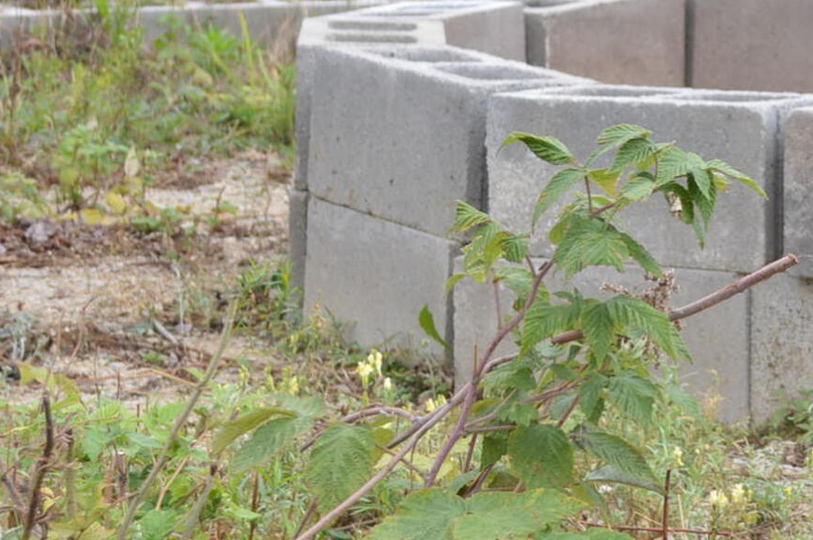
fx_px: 3722
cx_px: 1176
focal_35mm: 165
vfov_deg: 8.3
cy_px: 172
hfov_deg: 12.0
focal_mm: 32
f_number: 5.6
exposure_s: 1/125
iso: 160
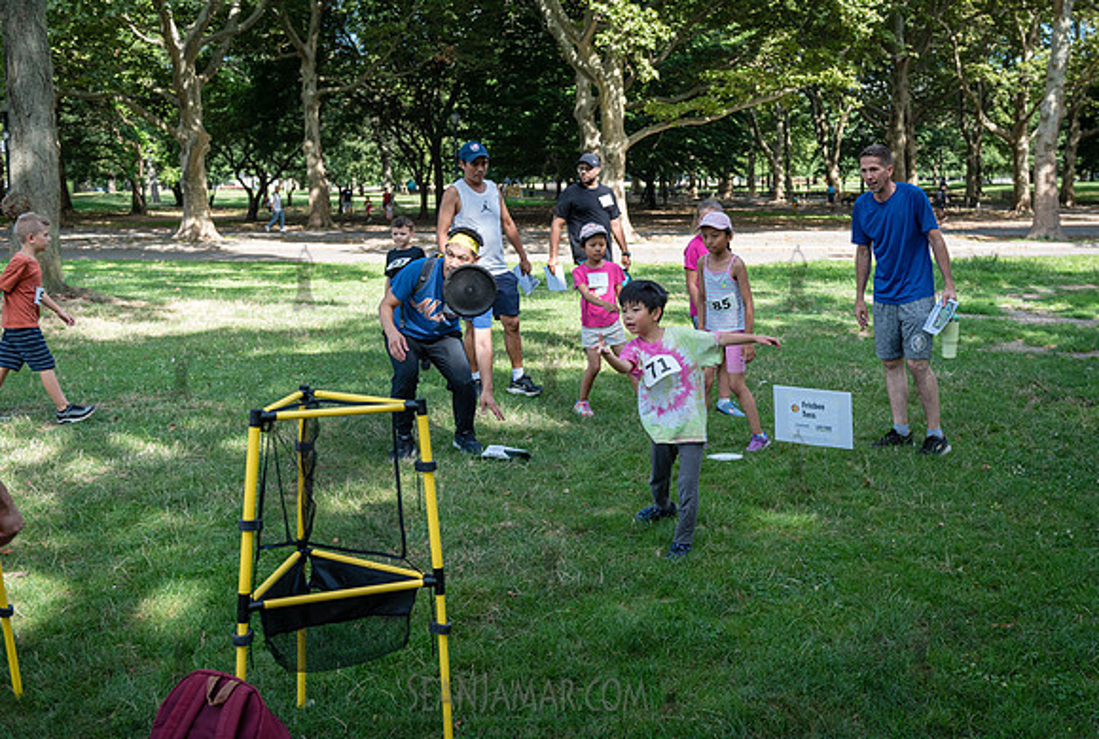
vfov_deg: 33.5
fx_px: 1229
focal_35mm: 40
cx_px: 690
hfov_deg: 47.7
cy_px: 357
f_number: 3.2
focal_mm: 32
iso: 200
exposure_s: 1/500
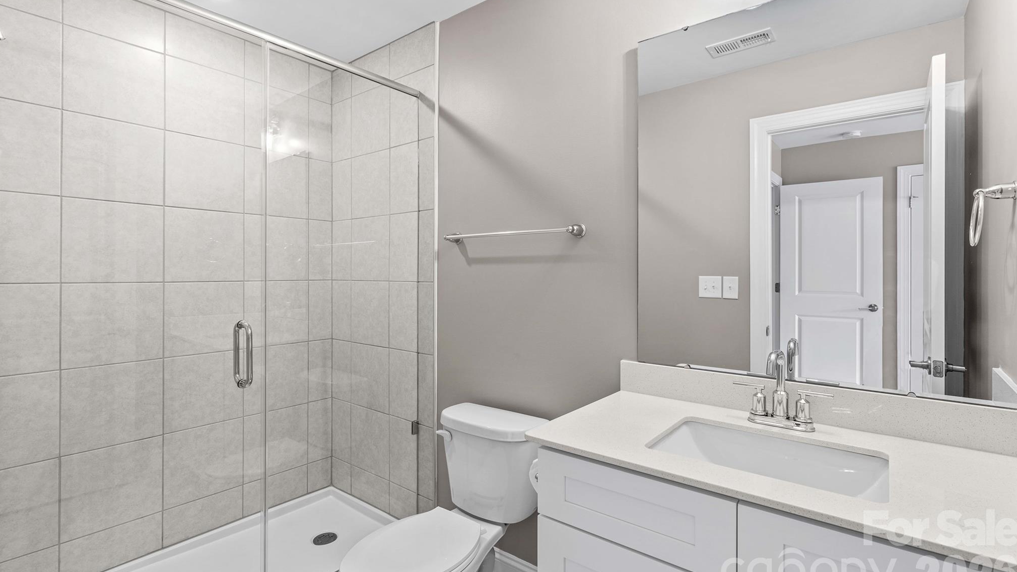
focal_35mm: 17
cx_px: 508
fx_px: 458
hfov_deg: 95.9
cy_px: 266
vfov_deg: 63.9
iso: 100
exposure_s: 1/2.5
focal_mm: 16
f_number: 8
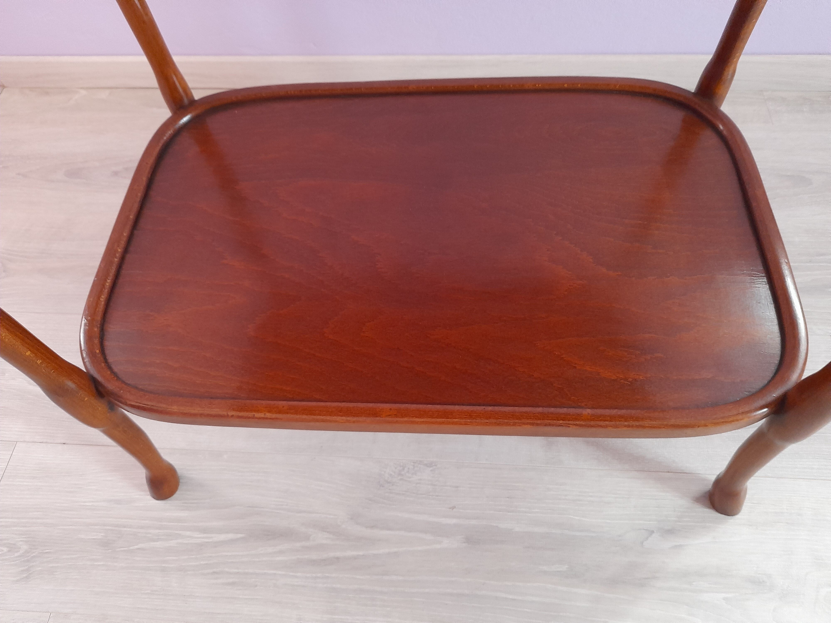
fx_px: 600
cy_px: 312
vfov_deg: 54.9
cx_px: 416
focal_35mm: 25
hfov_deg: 69.4
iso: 400
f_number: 2
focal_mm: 4.6
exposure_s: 1/30
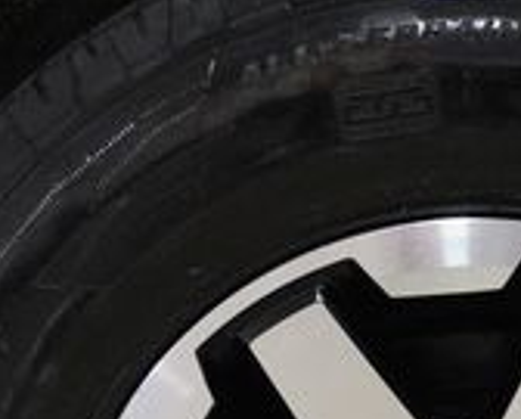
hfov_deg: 17.6
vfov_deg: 14.0
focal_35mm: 107
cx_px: 484
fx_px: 1653
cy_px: 503
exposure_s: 1/100
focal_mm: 20
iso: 6400
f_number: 4
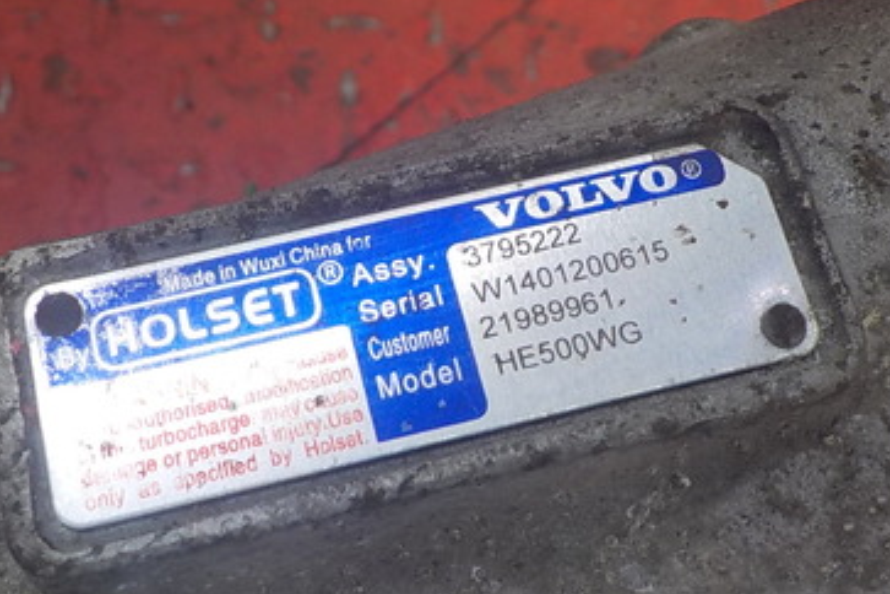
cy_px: 250
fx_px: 1360
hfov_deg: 36.2
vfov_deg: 24.6
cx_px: 490
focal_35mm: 55
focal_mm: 4.1
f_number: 3.3
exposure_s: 1/60
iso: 125
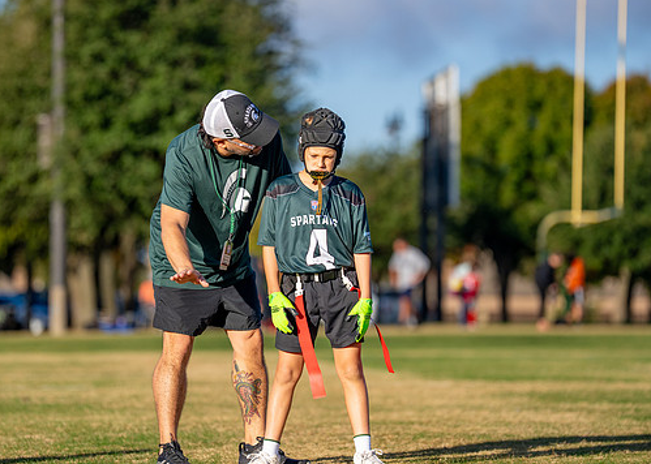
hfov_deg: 9.7
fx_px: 3844
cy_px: 240
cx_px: 271
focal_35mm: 208
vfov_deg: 6.9
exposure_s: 1/3200
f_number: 2.8
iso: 200
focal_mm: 158
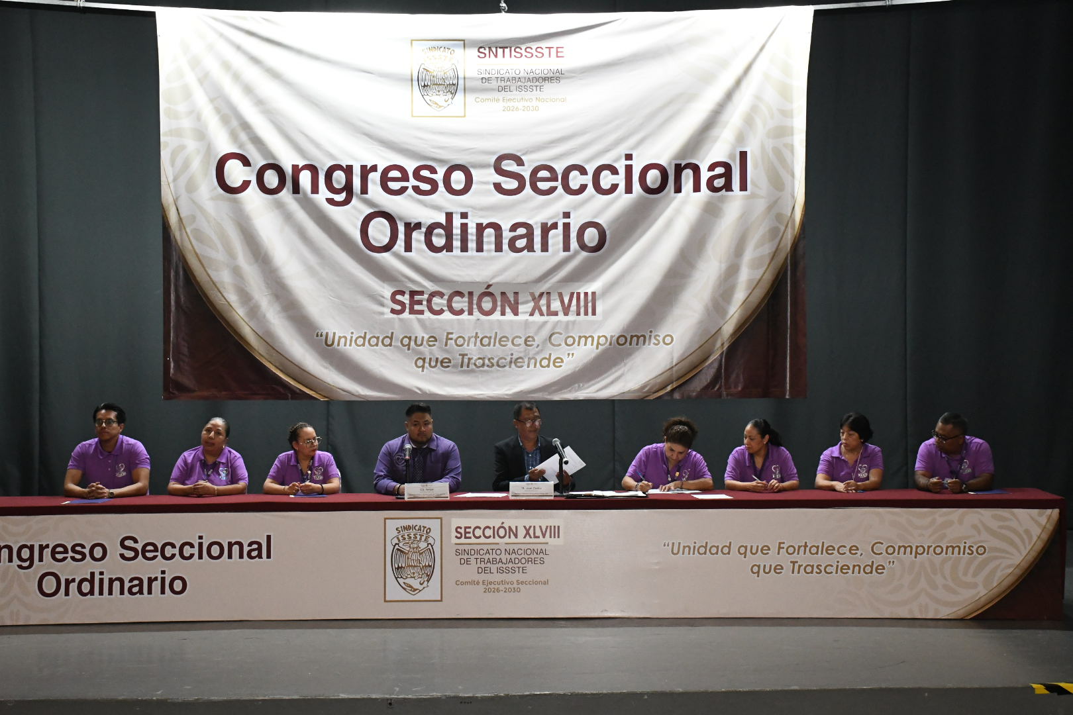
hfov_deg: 35.1
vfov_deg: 23.8
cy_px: 358
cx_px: 536
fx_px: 1699
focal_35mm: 57
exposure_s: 1/100
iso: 5000
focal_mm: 38
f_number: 5.6
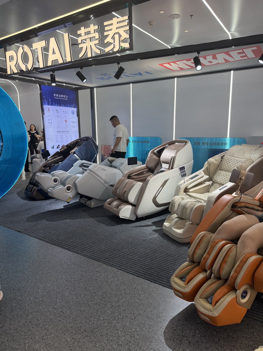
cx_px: 132
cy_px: 176
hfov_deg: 56.8
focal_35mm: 24
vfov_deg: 71.6
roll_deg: +0.1
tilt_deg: -9.4
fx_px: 243
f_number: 1.78
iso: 160
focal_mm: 6.76
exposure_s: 1/240
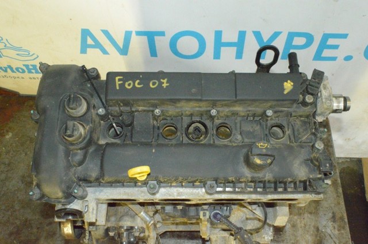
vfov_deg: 38.3
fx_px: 352
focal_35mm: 34
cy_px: 122
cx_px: 184
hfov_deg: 55.2
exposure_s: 1/50
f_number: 25
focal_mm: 23
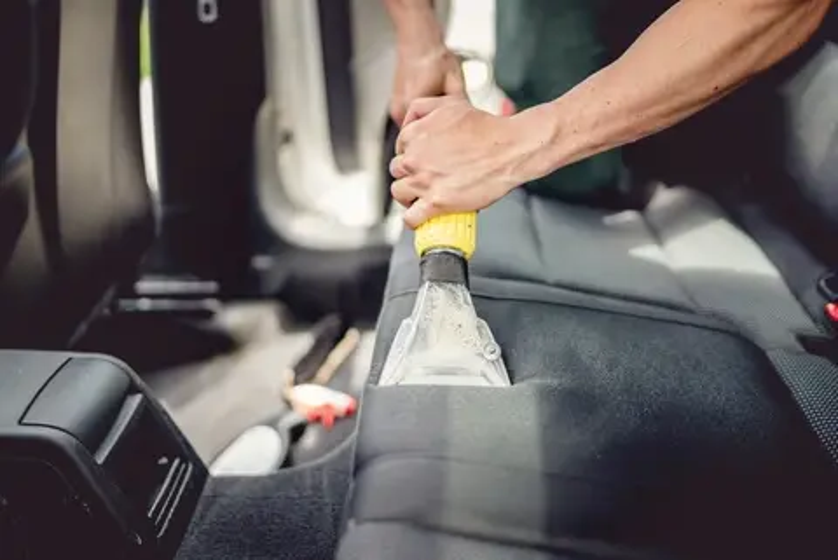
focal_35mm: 35
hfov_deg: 54.4
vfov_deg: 37.9
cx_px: 419
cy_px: 280
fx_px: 815
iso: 250
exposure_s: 1/640
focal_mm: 35
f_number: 1.4
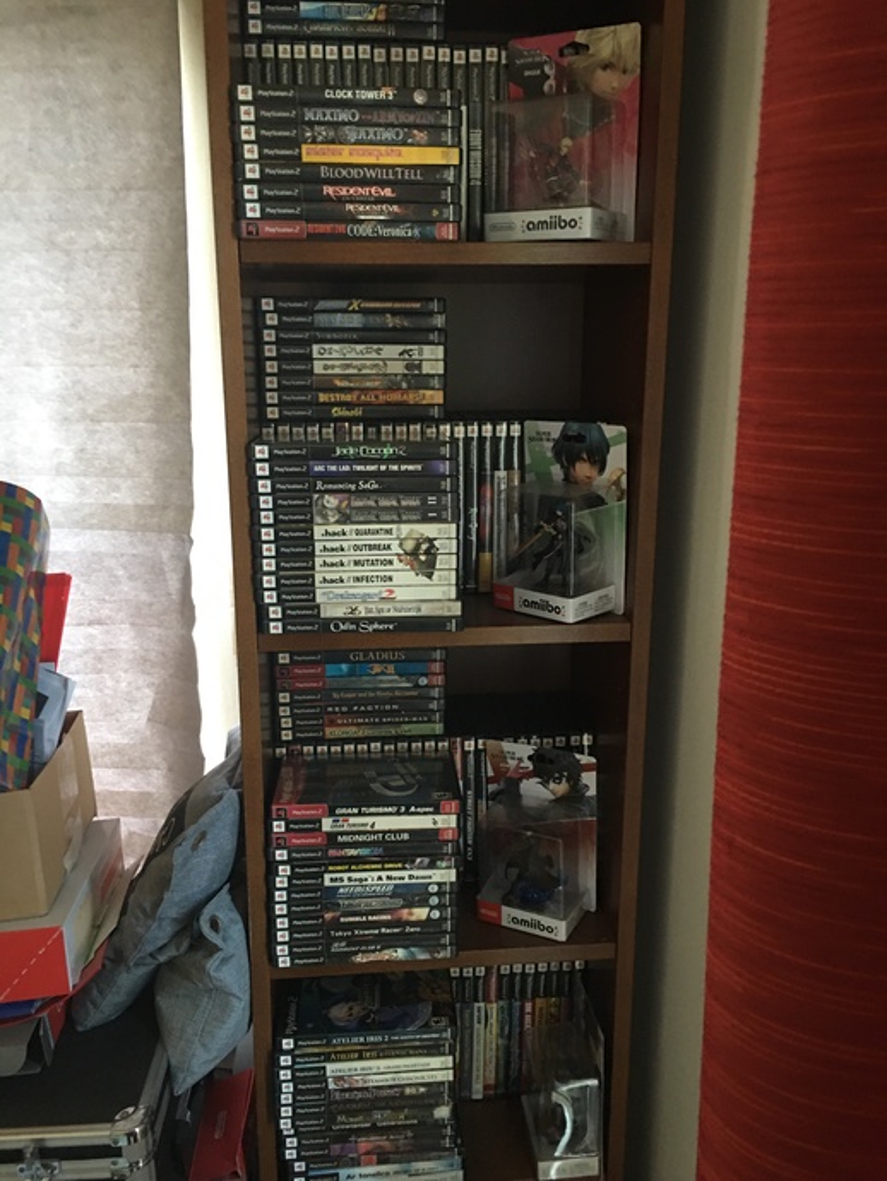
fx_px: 990
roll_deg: -1.1
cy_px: 590
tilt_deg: -14.4
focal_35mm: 29
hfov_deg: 48.3
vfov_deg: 61.6
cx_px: 444
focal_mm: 4.15
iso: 100
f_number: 2.2
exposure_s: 1/10
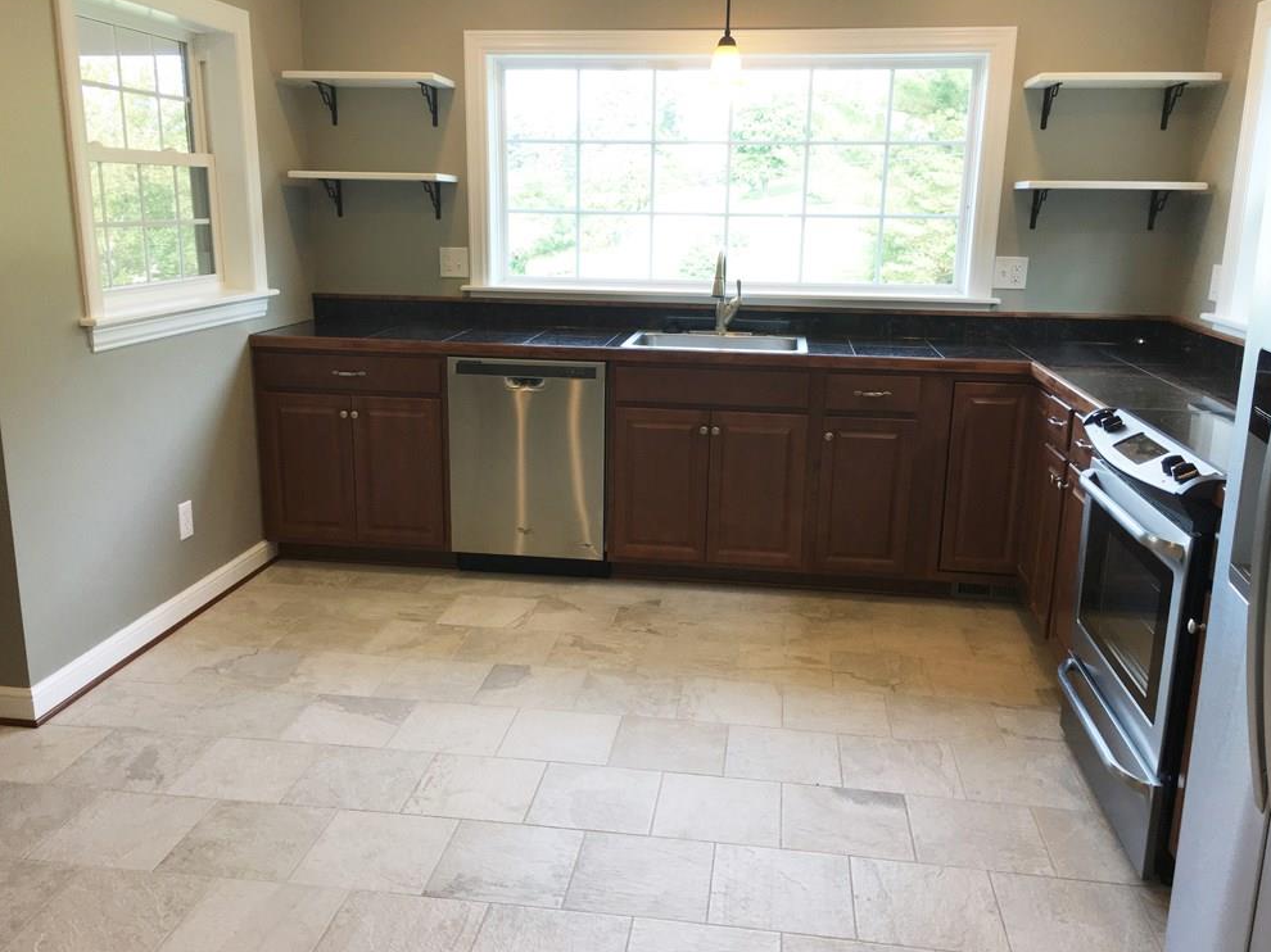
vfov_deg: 46.8
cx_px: 627
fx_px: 1101
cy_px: 480
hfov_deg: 60.0
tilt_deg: -13.5
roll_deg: -1.2
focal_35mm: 30
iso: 32
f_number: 2.2
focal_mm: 4.15
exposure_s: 1/60
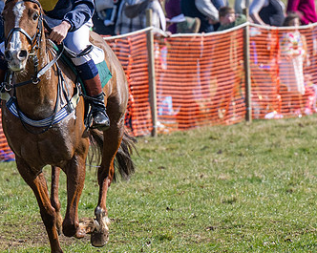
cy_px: 65
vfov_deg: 2.0
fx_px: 7237
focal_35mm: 772
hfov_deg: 2.5
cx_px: 5
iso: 200
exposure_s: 1/1000
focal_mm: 155
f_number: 5
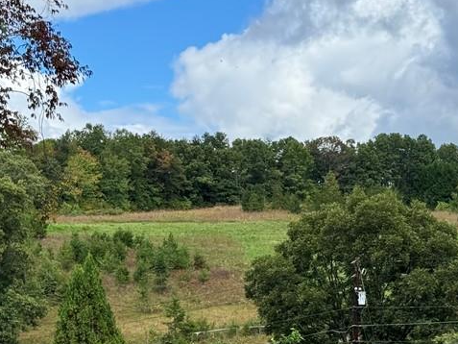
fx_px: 1363
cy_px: 286
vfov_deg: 14.3
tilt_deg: -2.2
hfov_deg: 19.1
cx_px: 272
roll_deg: +2.9
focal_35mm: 103
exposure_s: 1/1724
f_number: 1.78
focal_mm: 6.76
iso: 64
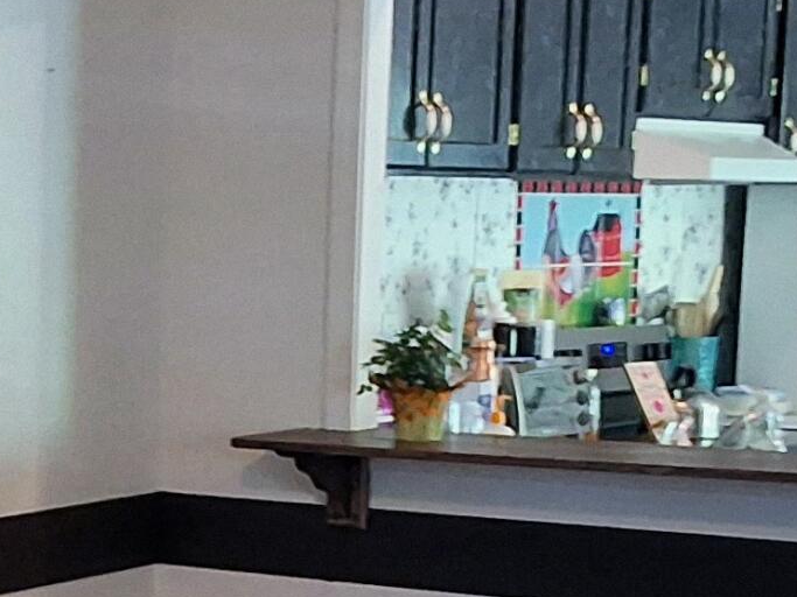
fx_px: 2831
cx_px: -173
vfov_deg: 11.9
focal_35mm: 123
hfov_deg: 15.4
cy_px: 665
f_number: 1.9
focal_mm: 2.91
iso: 250
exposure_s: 1/24
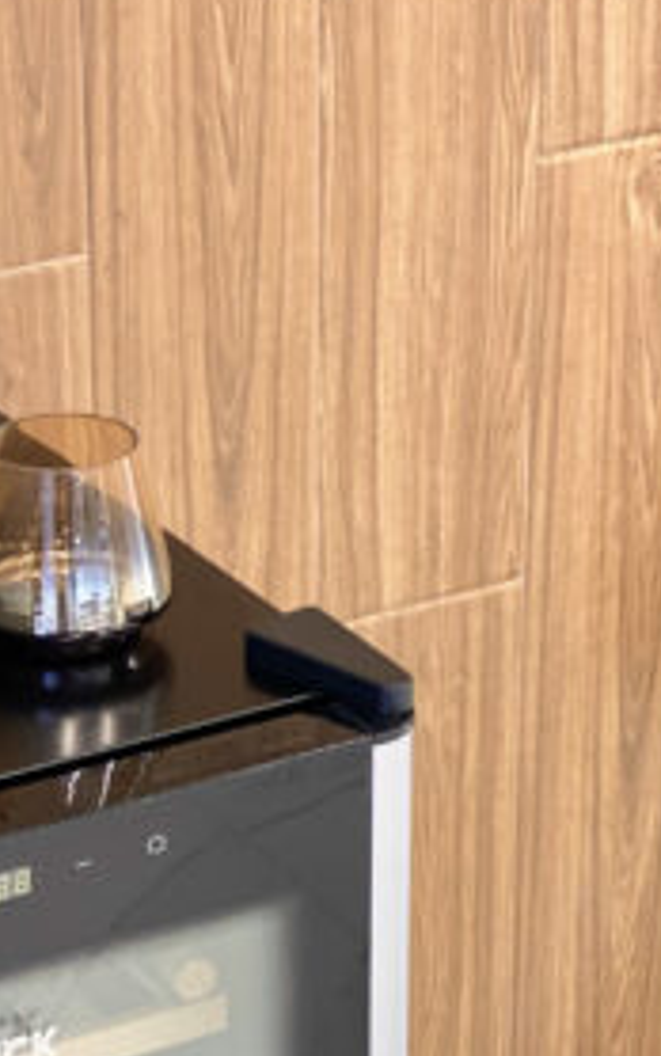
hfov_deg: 9.7
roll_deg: +1.6
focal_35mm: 135
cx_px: 106
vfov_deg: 15.3
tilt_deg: -28.0
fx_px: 3887
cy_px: 931
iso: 125
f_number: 2
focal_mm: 6
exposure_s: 1/33
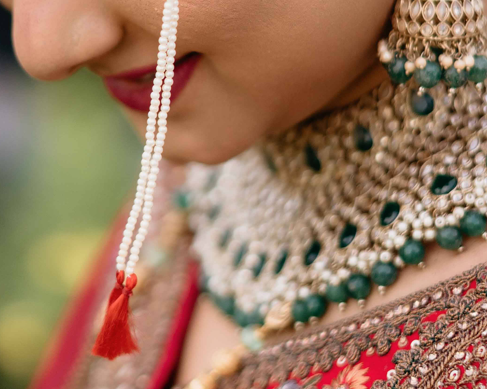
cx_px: 162
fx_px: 1945
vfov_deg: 11.3
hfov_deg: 14.2
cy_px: 17
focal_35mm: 135
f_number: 1.8
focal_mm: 50
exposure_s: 1/2000
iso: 400
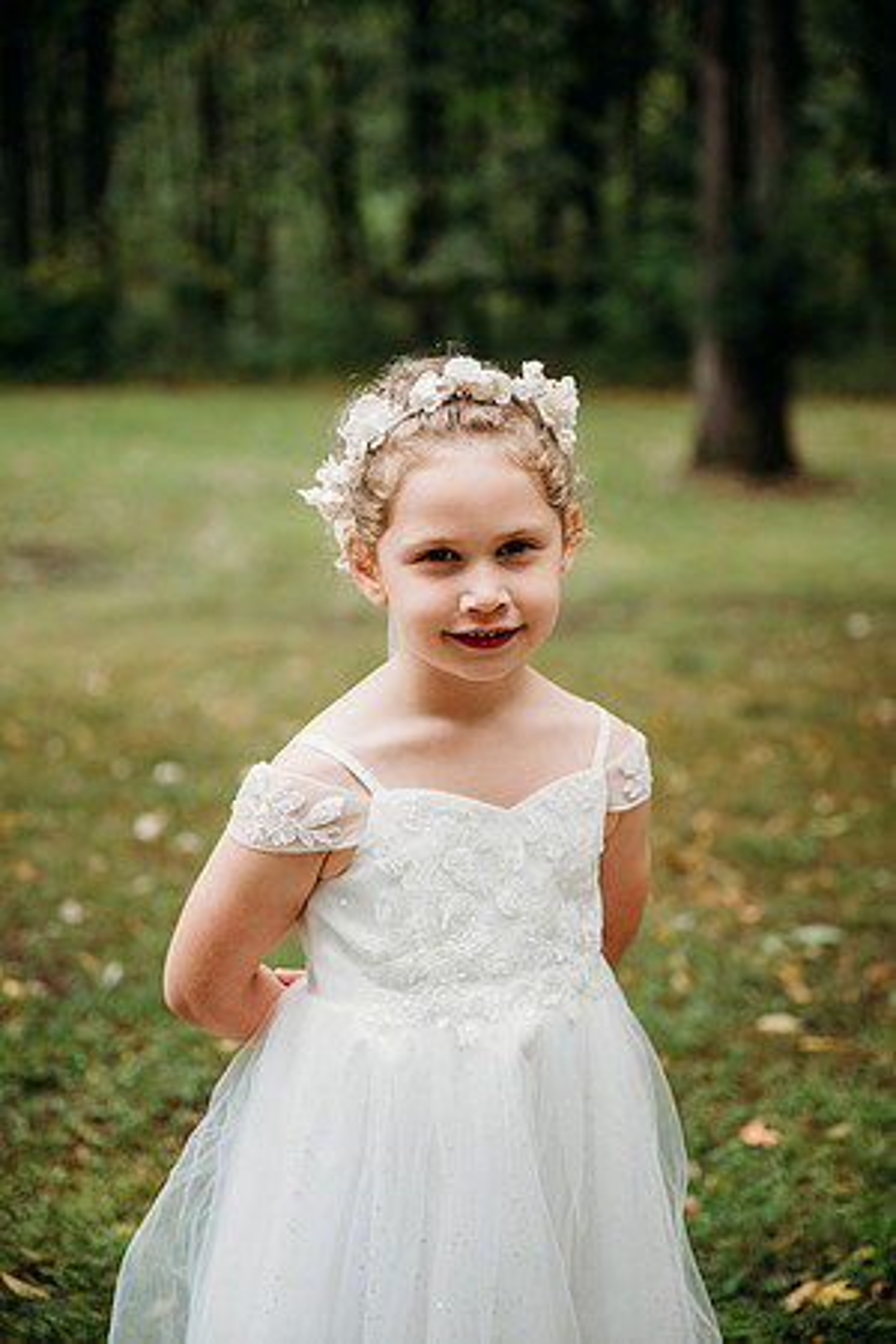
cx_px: 448
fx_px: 2128
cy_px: 672
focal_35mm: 57
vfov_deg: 35.1
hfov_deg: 23.8
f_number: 2.8
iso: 200
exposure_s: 1/400
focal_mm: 57
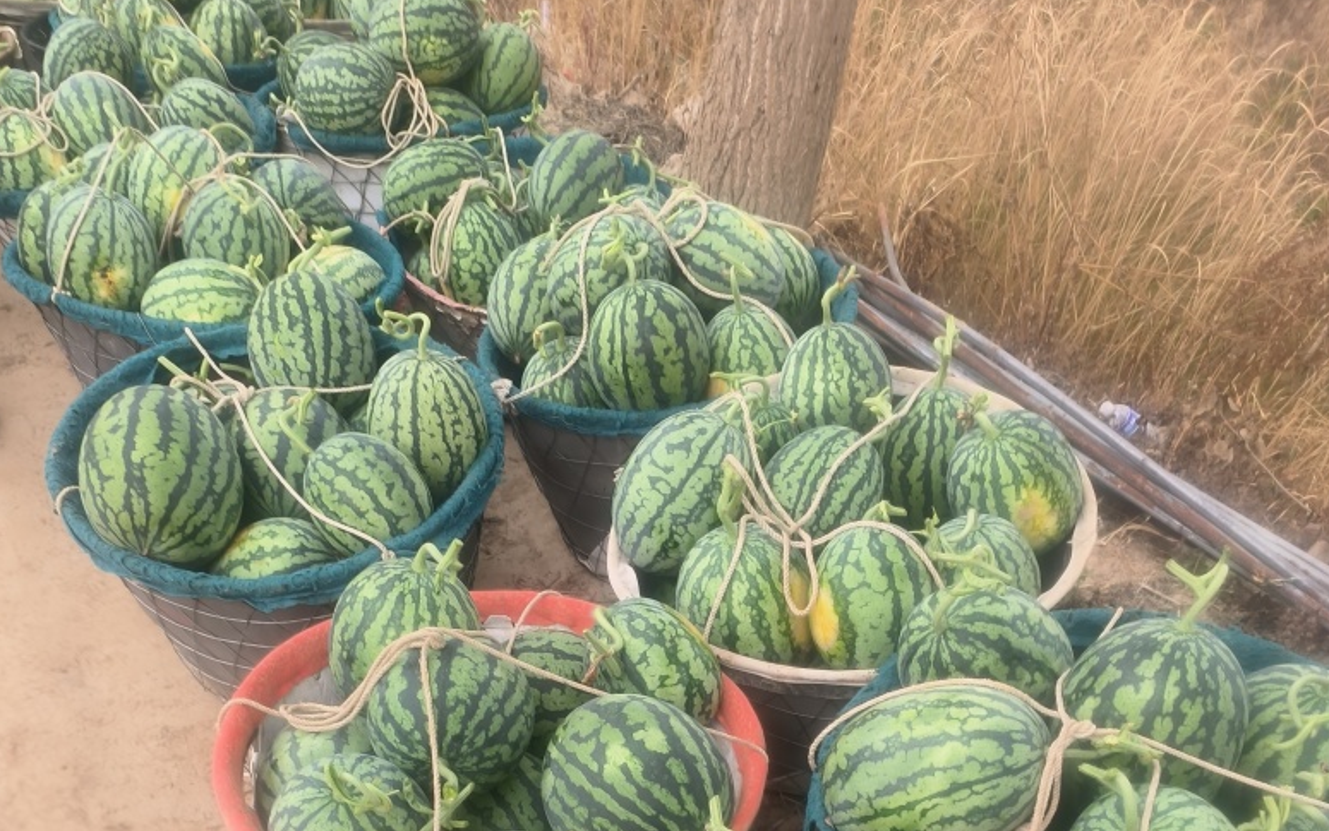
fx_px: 1268
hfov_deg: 55.3
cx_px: 665
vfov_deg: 32.3
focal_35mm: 35
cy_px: 895
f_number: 1.8
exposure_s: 1/100
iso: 117
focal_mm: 5.42
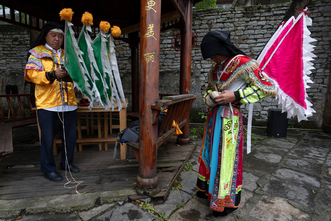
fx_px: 184
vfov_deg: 61.9
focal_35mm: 20
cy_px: 110
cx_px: 166
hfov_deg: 84.0
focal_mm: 20
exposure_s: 1/320
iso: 800
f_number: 5.6
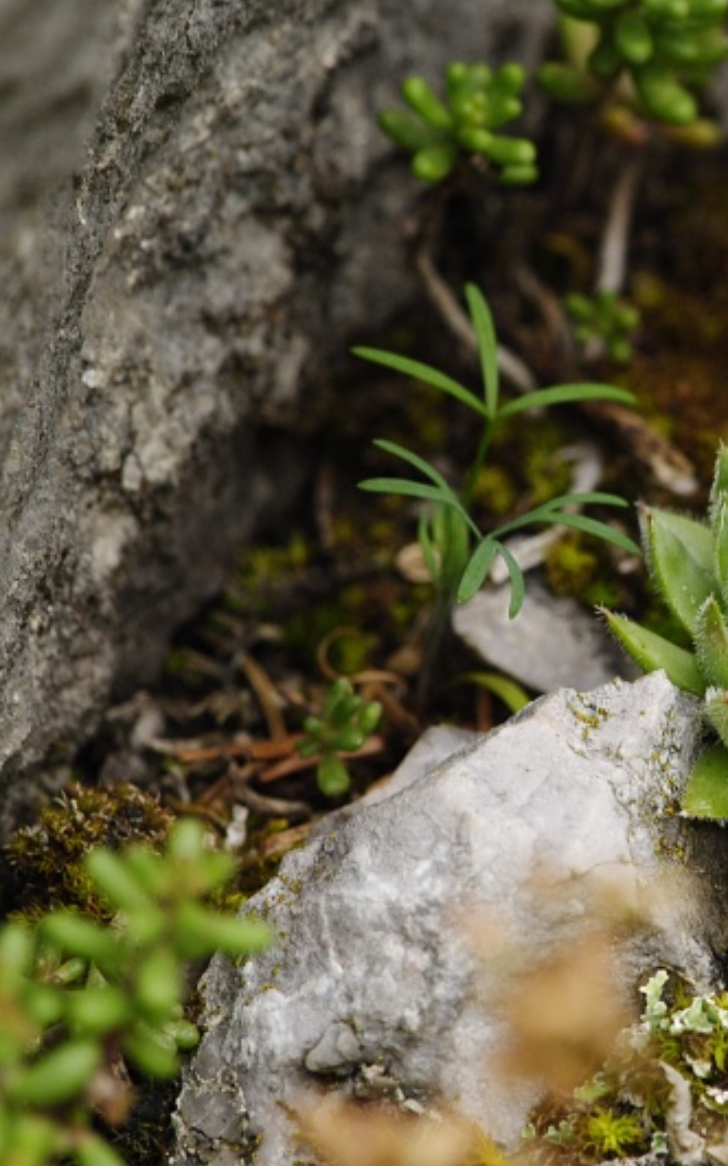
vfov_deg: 10.7
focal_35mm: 196
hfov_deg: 6.7
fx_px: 6221
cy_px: 585
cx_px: 849
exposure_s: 1/80
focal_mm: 85
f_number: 8
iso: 400
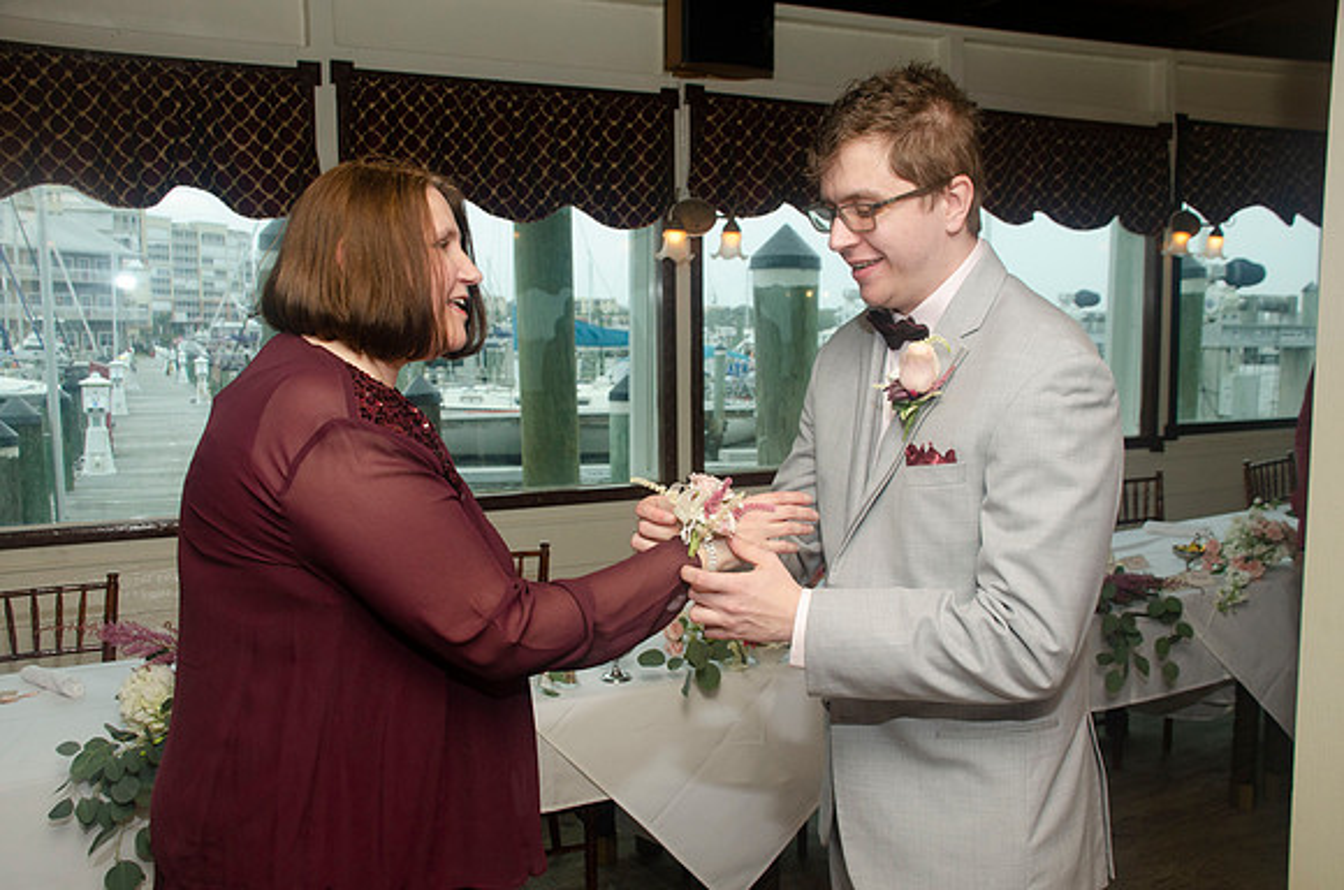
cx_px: 672
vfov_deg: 43.4
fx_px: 1118
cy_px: 445
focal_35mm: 30
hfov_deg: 62.0
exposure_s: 1/80
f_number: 5.6
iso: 400
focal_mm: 20
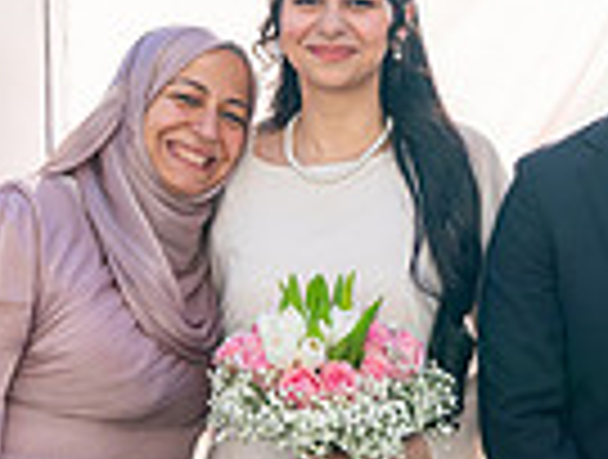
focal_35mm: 126
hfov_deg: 15.5
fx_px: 2219
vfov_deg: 11.8
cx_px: 464
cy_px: 268
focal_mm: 28
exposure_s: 1/640
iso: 200
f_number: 3.5
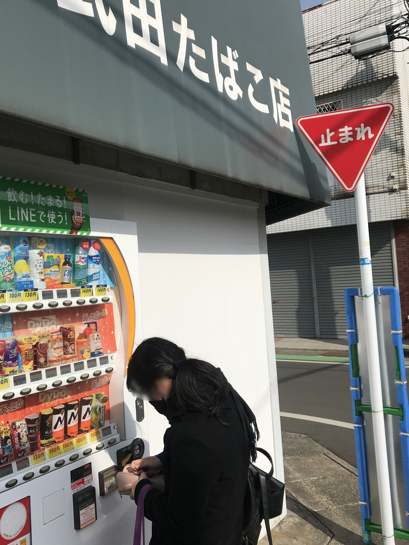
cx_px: 162
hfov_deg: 41.6
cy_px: 265
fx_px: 536
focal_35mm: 34
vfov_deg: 54.0
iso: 20
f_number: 1.8
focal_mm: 3.99
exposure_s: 1/4167
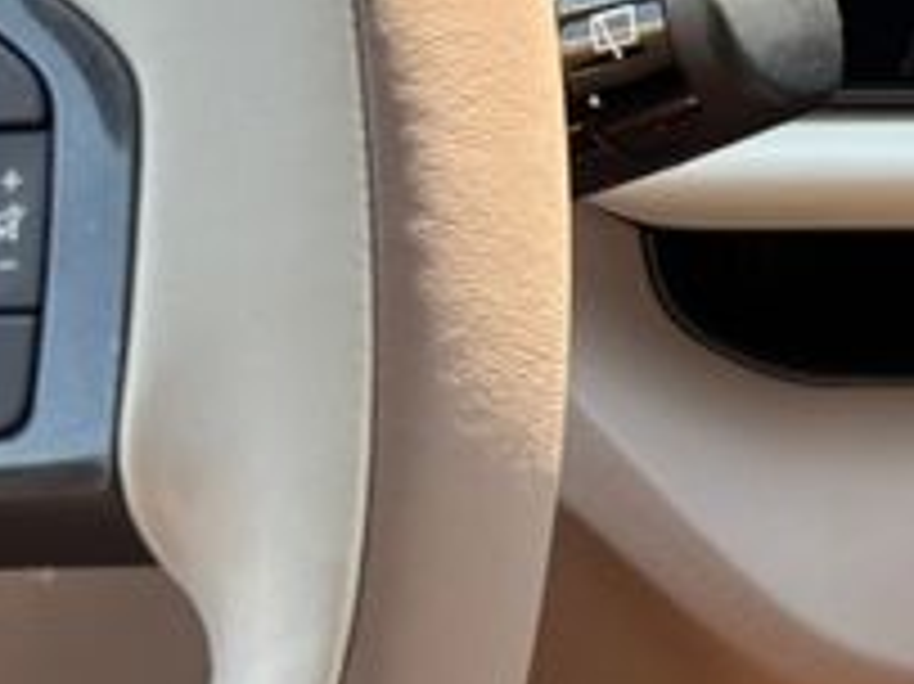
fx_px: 3457
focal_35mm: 131
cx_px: 1715
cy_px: 418
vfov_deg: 11.3
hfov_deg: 13.3
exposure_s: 1/228
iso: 80
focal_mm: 5.96
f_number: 1.6
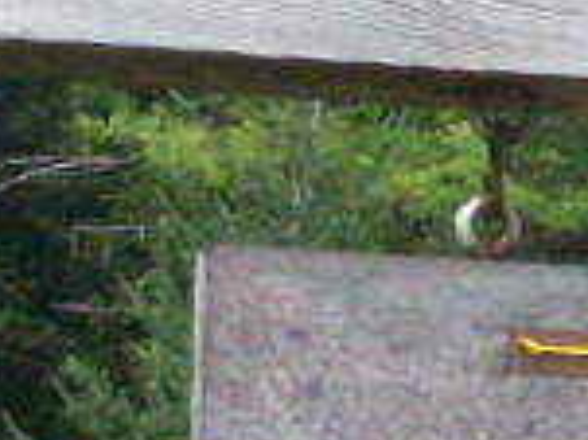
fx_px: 7723
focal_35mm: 455
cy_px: 86
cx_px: 1153
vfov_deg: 3.3
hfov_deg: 4.3
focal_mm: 11.1
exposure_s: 1/800
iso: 400
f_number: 4.5
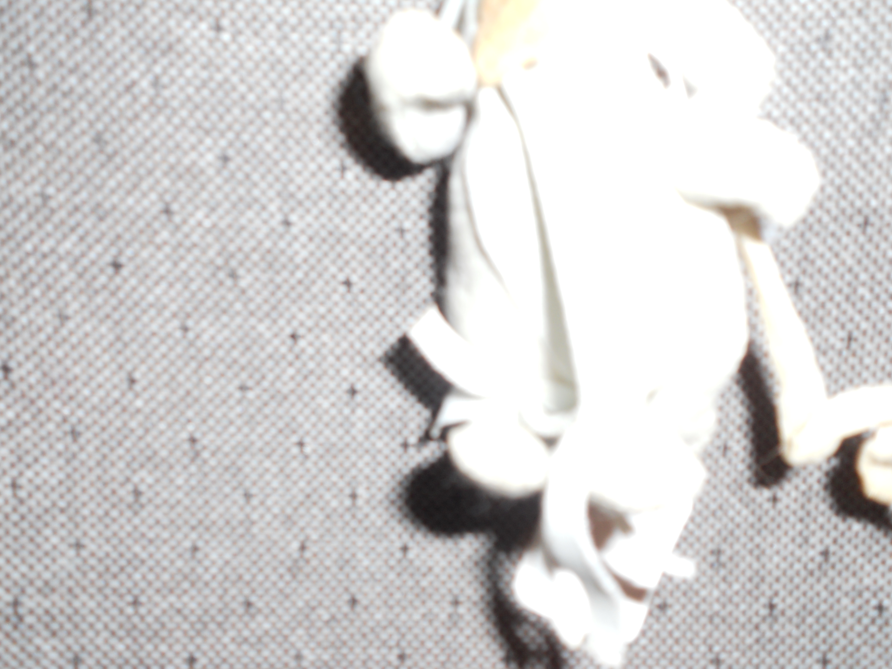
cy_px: 334
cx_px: 446
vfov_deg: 44.2
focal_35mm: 32
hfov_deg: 56.8
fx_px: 825
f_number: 3.5
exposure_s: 1/25
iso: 80
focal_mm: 5.8
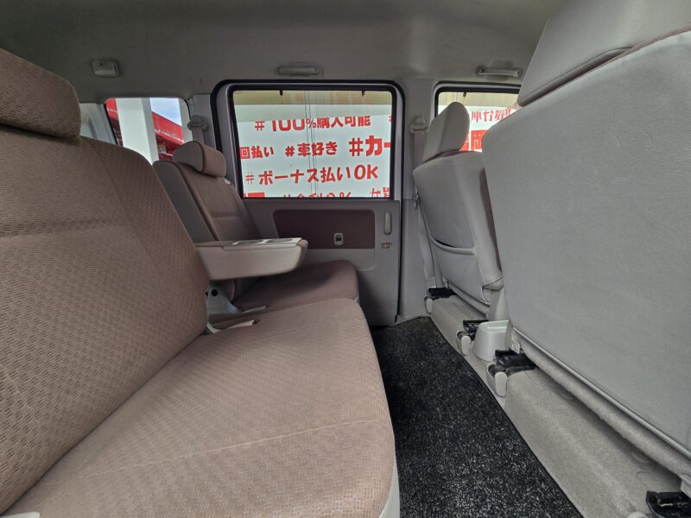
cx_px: 346
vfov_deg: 89.9
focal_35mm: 13
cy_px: 259
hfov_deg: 106.2
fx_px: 260
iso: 50
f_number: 2.2
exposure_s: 1/213
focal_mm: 2.2
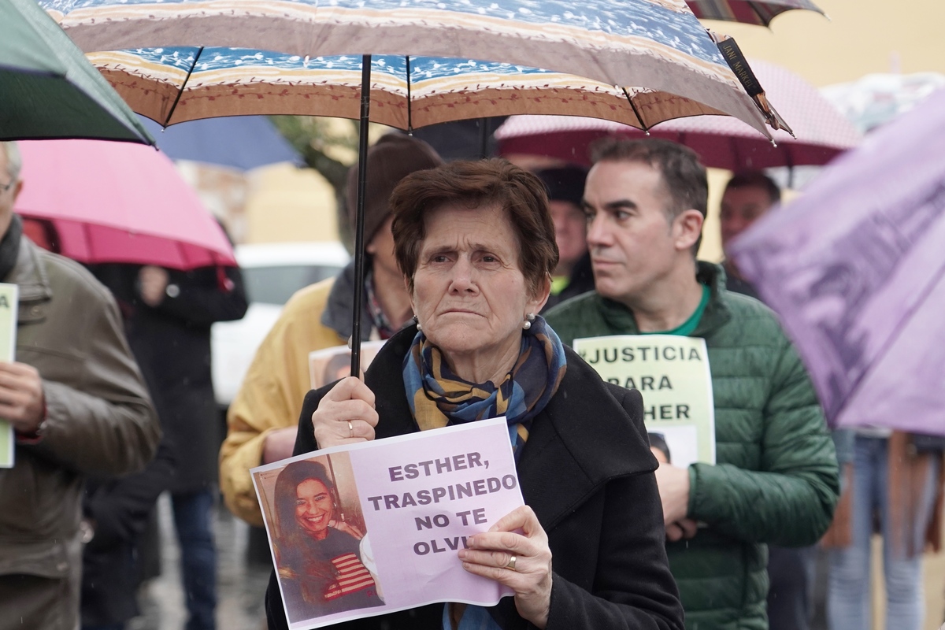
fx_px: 3386
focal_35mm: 129
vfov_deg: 10.6
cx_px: 472
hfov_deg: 15.9
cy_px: 315
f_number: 4
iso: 1000
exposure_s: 1/640
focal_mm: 86
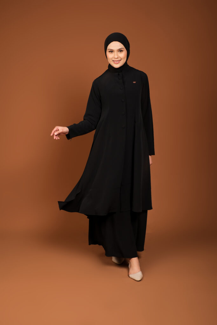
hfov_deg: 25.5
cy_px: 162
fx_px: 479
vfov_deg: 37.5
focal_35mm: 53
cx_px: 108
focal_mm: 35
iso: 250
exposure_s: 1/200
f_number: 5.6
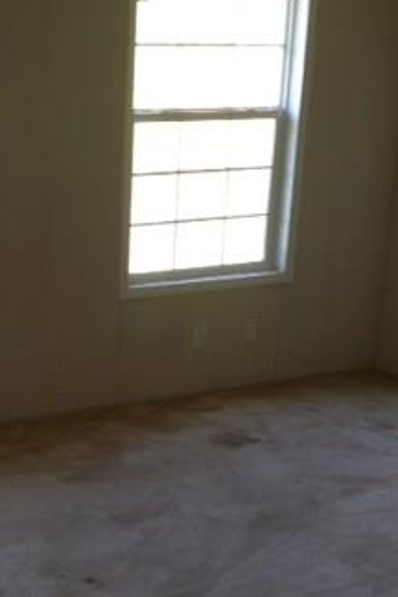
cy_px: 415
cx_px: 26
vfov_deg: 27.8
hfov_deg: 18.6
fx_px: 1194
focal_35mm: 72
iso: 50
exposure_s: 1/42
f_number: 2.4
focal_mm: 4.28
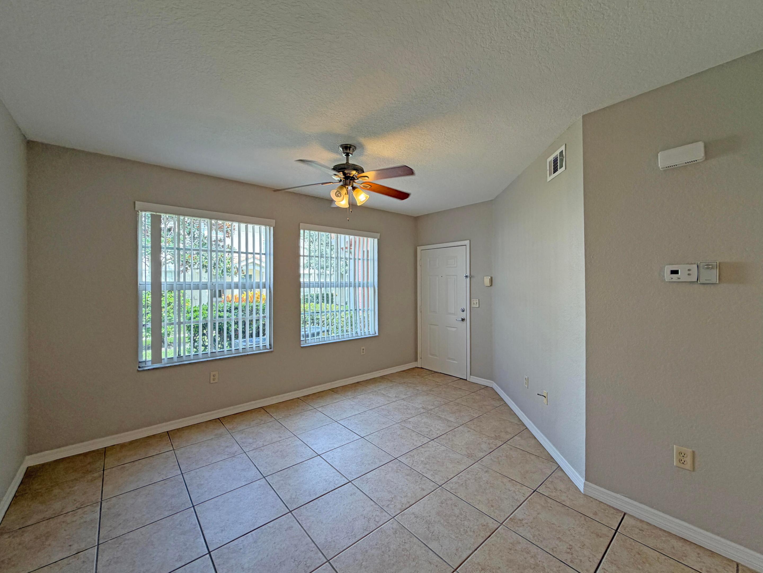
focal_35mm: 14
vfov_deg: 85.7
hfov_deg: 102.1
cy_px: 286
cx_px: 382
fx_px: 309
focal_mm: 2.22
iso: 80
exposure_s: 1/120
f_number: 2.2
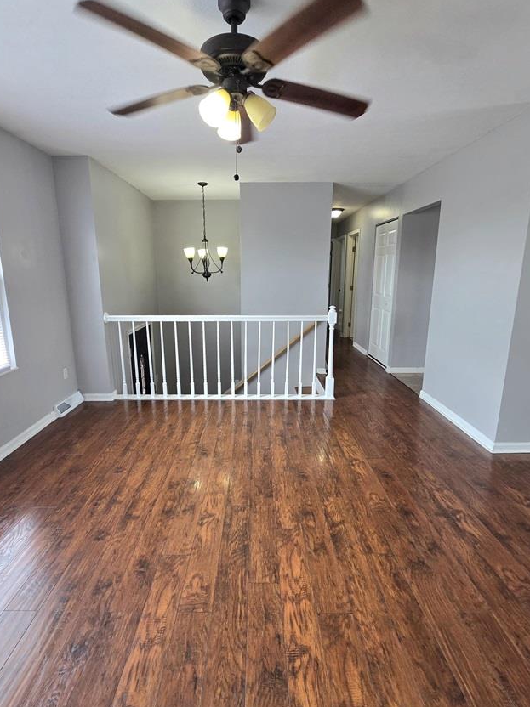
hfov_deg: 81.7
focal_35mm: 15
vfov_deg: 98.2
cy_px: 345
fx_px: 307
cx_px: 255
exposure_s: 1/120
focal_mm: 2.2
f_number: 2.2
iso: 100
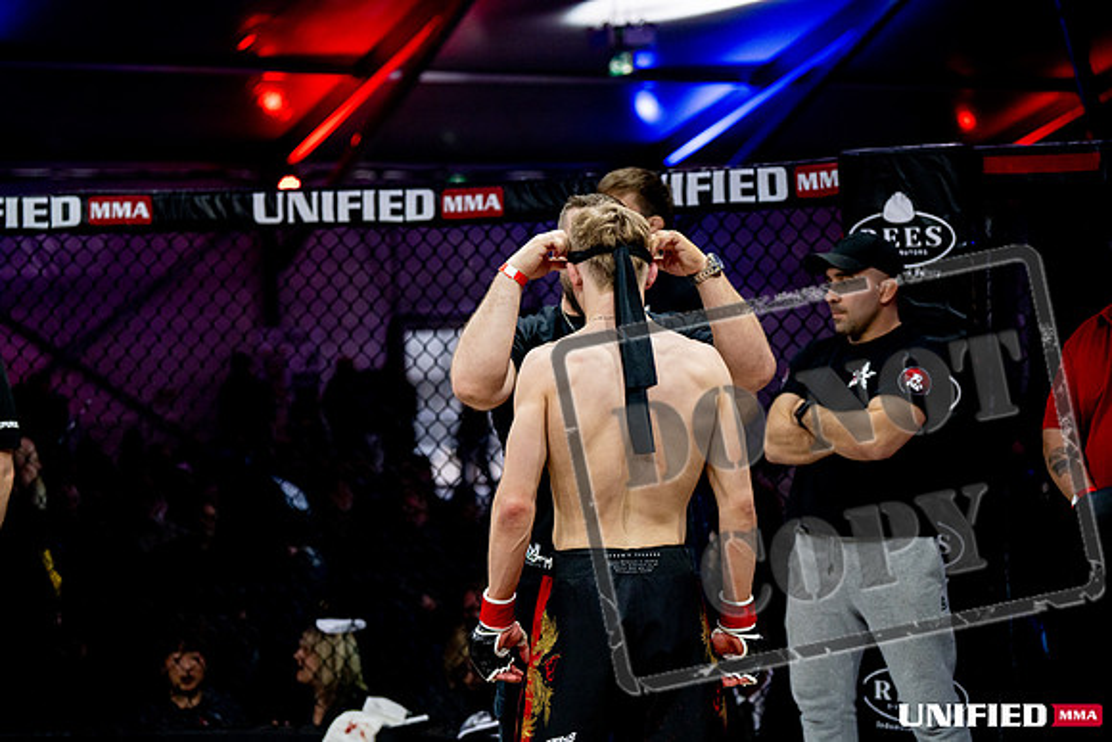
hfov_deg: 28.8
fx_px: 2163
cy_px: 371
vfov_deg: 19.5
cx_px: 556
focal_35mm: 70
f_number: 2.8
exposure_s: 1/1250
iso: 4000
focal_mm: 70
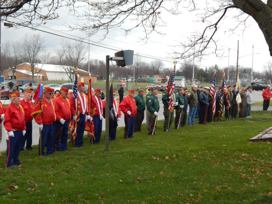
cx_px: 127
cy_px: 110
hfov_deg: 40.4
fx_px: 369
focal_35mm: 47
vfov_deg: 30.9
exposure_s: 1/125
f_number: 3.6
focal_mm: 7.7
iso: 125
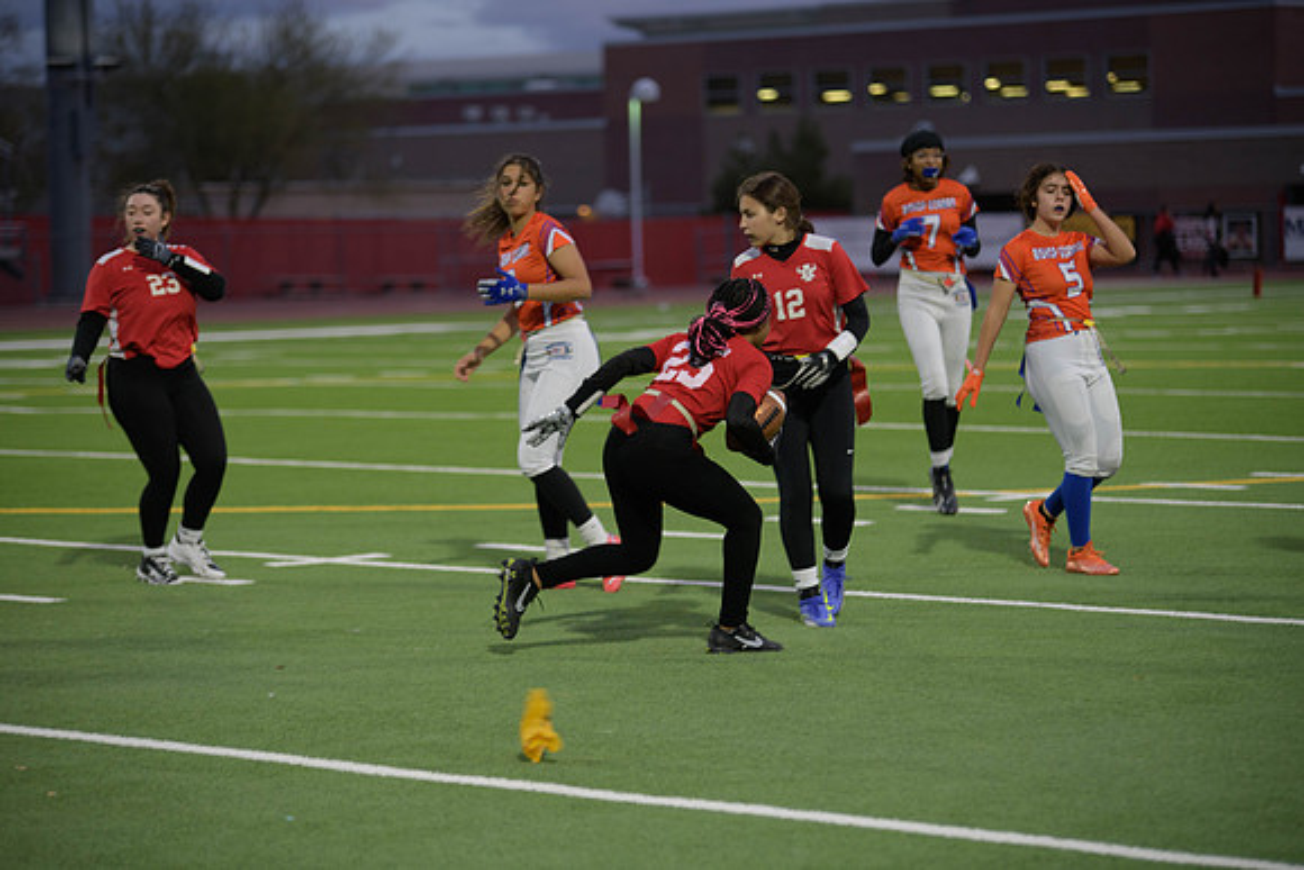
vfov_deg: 11.2
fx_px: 4420
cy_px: 435
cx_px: 652
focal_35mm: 122
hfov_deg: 16.8
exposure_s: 1/200
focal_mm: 122
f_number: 2.8
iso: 400
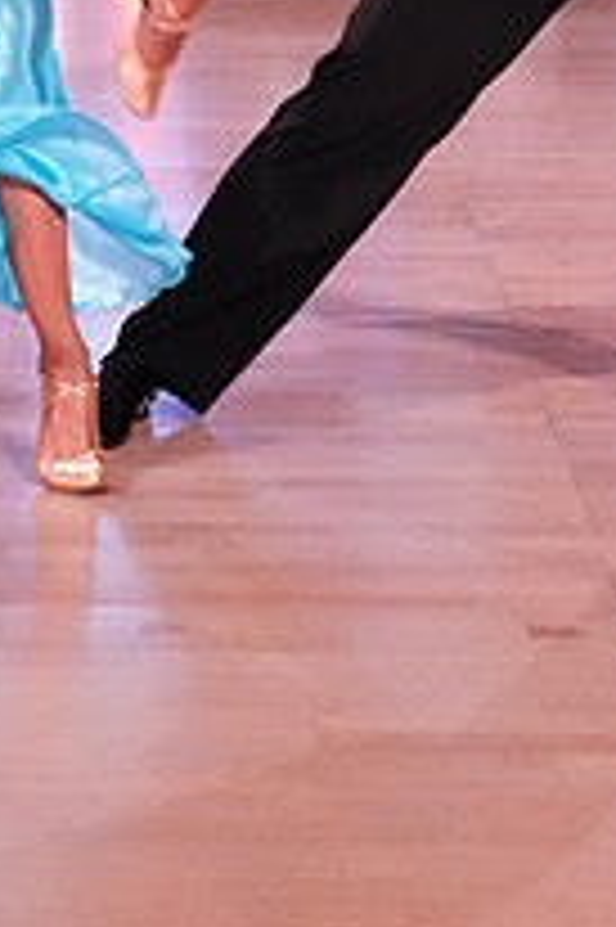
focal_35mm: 107
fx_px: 2751
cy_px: -338
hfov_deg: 12.8
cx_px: 259
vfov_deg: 17.7
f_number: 6.3
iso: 4000
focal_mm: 38
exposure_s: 1/200
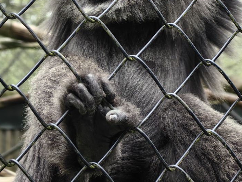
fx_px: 1202
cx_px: 127
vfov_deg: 8.6
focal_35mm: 172
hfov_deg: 11.5
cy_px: 23
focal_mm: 14.55
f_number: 2.1
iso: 50
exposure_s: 1/411
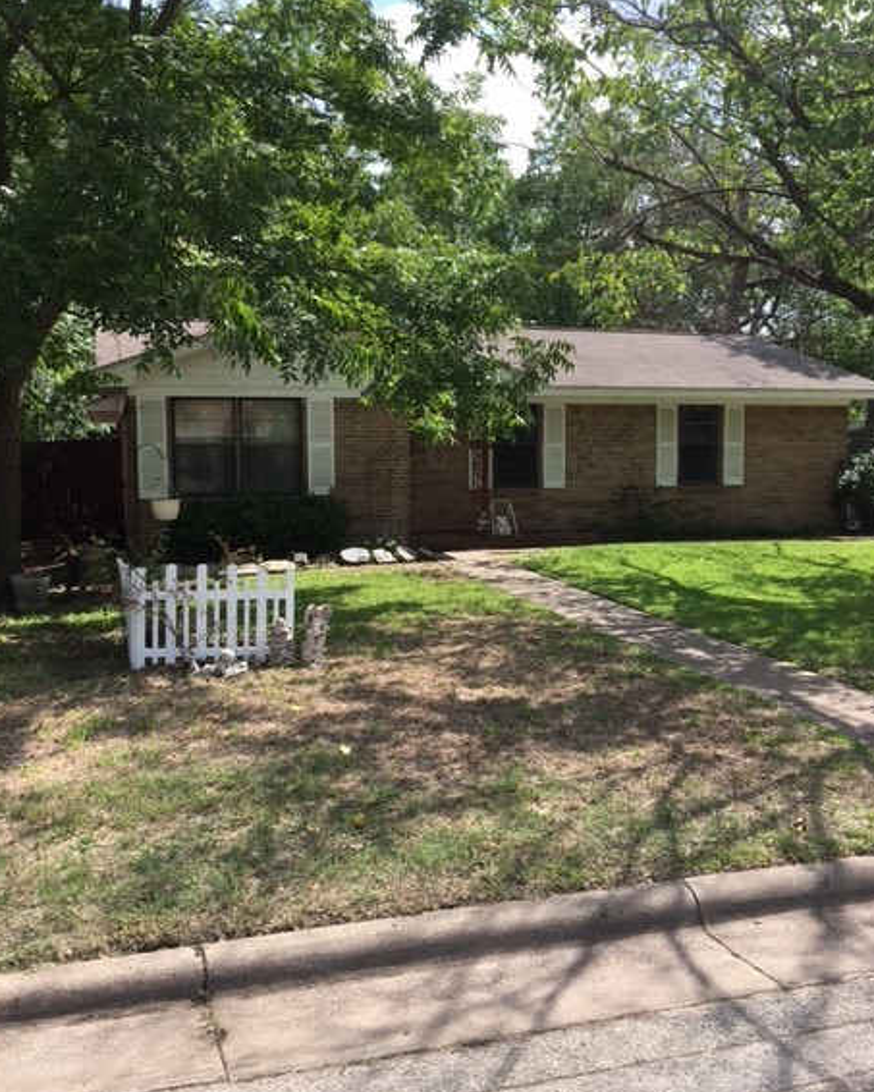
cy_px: 534
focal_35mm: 32
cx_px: 438
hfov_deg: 45.8
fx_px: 1034
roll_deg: -0.1
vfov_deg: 55.6
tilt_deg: -6.4
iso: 25
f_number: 2.2
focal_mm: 4.15
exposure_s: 1/827
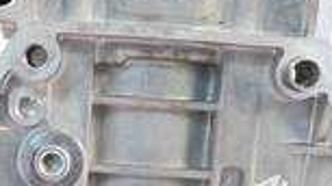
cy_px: 236
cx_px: 98
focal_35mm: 82
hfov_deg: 25.7
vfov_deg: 14.2
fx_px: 722
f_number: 3.5
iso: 1250
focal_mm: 12
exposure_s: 1/60
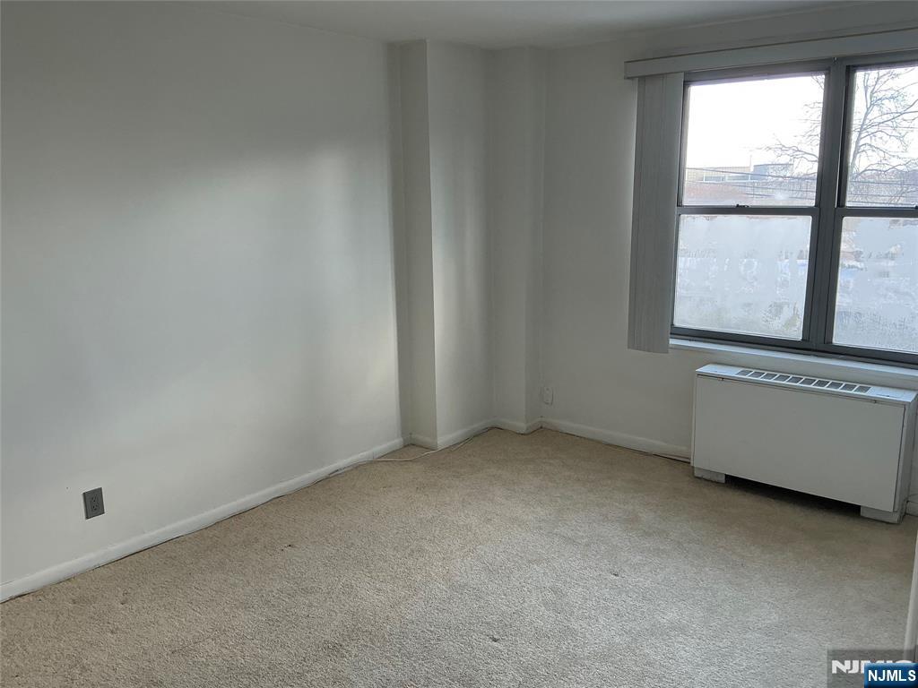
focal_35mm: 28
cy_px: 344
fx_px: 743
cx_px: 459
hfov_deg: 63.4
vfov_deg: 49.7
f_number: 1.8
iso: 40
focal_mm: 3
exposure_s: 1/60
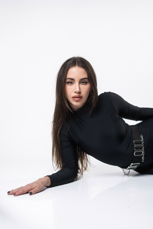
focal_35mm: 50
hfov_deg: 27.0
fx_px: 319
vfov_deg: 39.6
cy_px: 114
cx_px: 76
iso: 80
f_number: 2.5
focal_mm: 50
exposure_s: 1/125
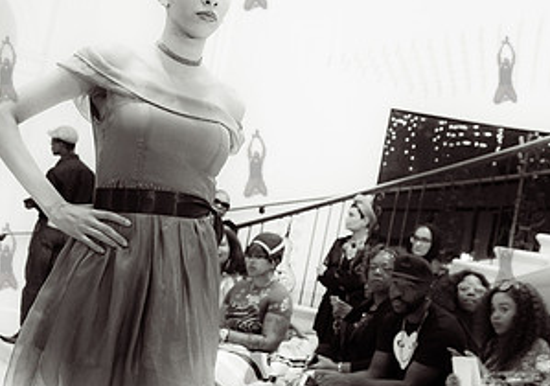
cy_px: 207
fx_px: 963
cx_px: 222
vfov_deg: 22.7
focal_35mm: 62
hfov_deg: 31.8
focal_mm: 24
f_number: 3.5
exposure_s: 1/200
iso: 4000
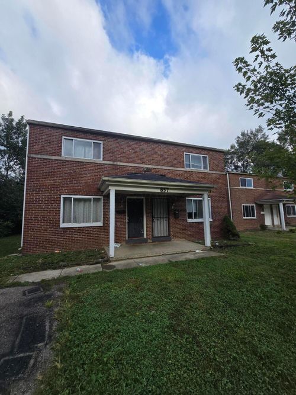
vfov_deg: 106.2
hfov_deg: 89.9
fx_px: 148
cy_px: 198
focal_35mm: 13
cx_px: 148
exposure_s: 1/843
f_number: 2.2
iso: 50
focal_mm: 2.2
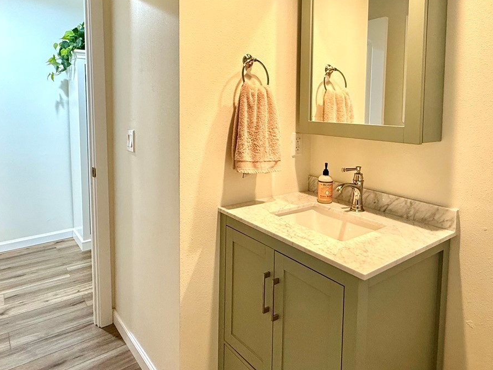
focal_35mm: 25
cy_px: 129
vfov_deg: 54.0
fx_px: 356
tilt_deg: -4.2
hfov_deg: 69.0
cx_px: 284
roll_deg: -1.0
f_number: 2.2
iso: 200
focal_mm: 2.22
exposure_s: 1/60
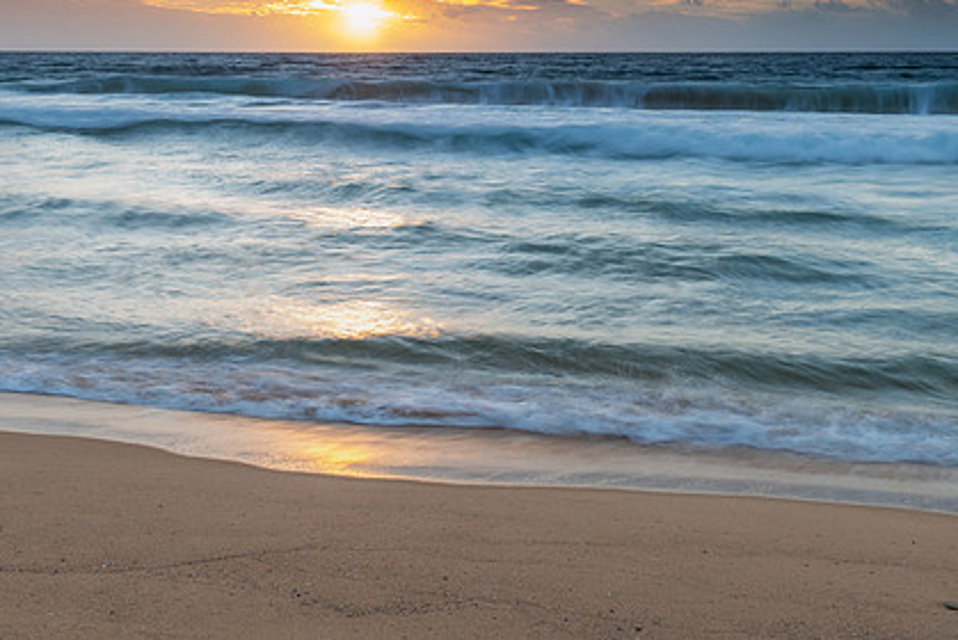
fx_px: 1411
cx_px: 414
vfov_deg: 25.4
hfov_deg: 37.4
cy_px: 200
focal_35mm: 53
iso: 31
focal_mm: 38
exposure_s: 1/2
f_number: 10
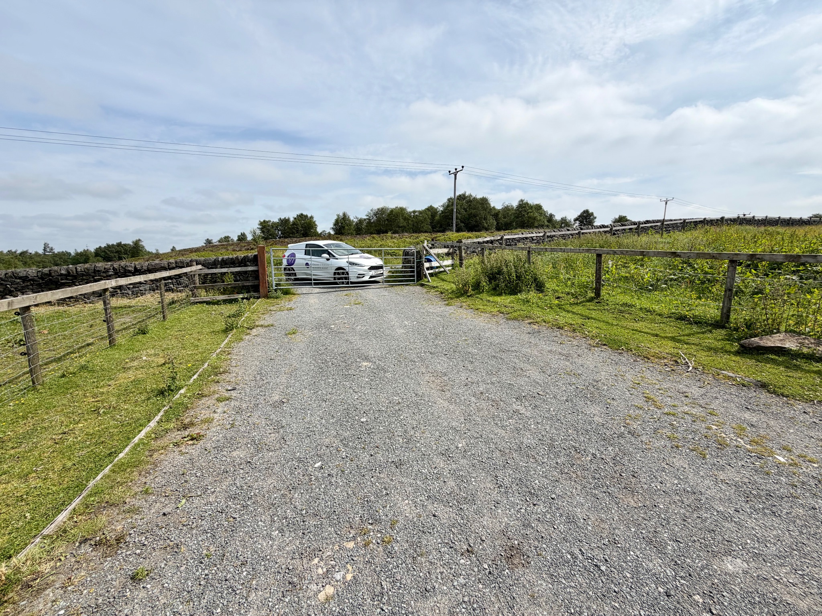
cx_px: 411
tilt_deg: -8.7
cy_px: 308
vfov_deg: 85.7
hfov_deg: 102.1
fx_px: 332
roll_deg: -0.6
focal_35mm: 14
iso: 20
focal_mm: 2.22
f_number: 2.2
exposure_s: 1/1259
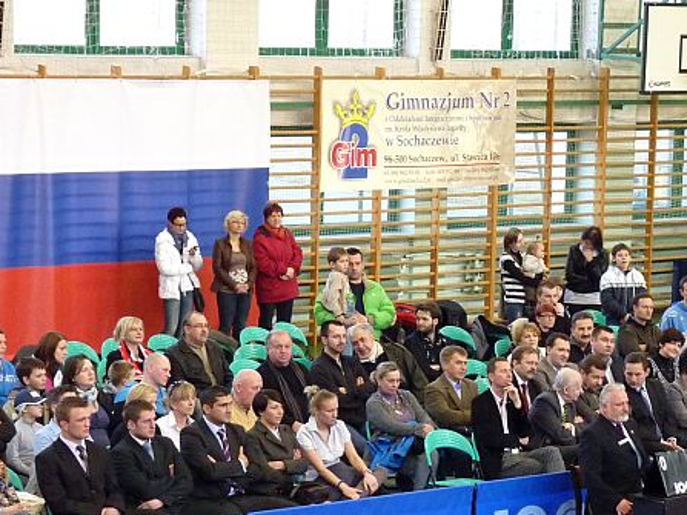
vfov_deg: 9.8
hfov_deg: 13.0
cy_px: 455
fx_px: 2976
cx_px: 642
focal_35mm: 150
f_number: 3.4
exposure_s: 1/40
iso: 320
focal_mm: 11.9
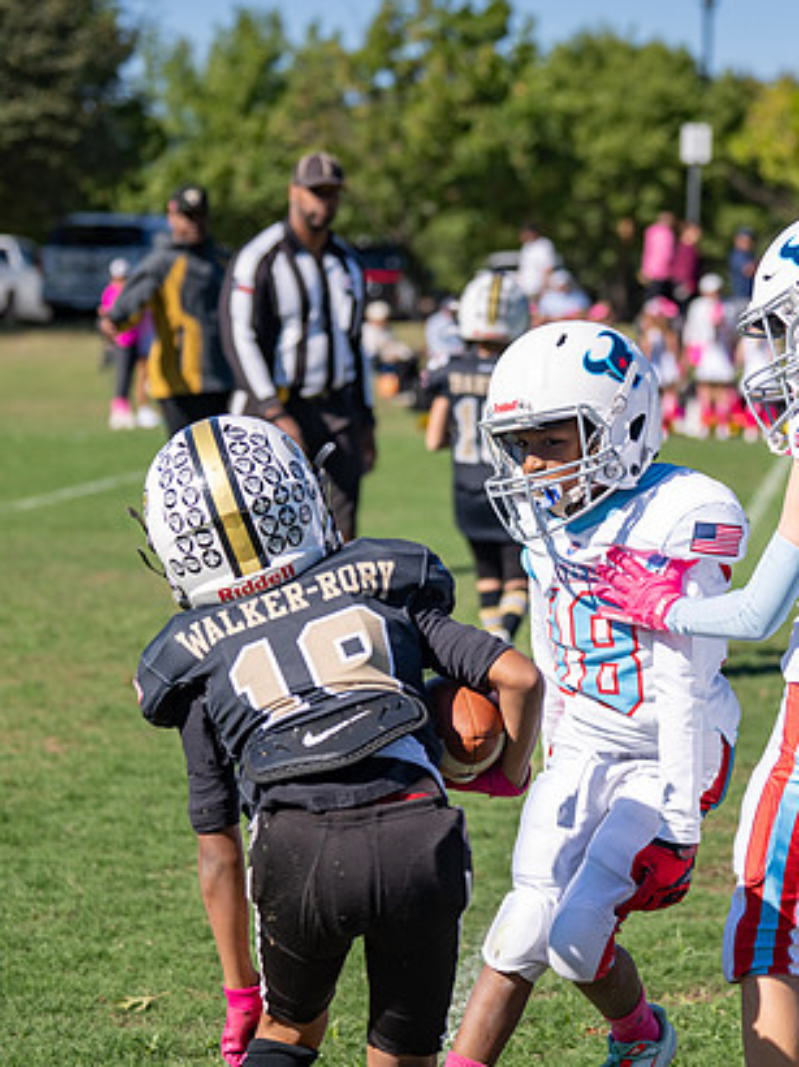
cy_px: 529
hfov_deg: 13.1
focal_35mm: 113
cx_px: 524
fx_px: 3481
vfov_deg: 17.4
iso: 100
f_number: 2.8
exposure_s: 1/2000
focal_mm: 70
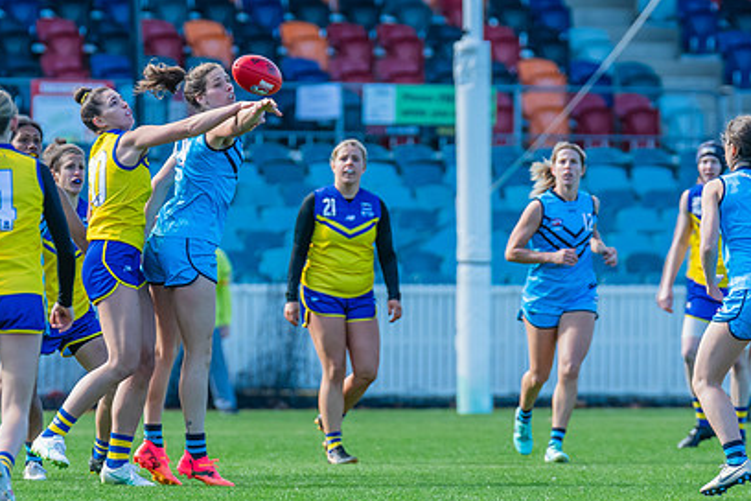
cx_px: 211
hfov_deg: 3.2
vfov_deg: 2.1
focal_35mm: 644
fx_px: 13434
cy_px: 216
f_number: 4.5
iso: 800
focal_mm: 330
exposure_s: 1/1250
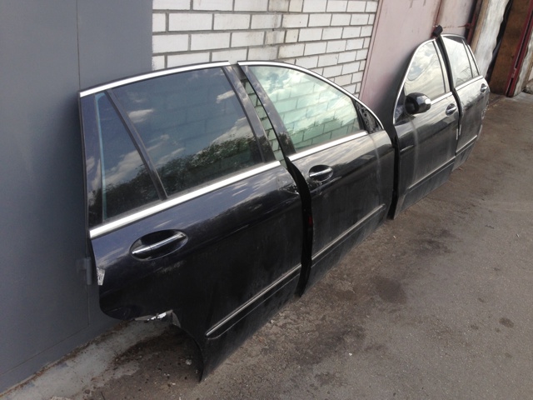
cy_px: 200
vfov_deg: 42.9
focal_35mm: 33
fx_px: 508
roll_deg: -7.3
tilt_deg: -25.1
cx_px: 266
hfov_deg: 55.4
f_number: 2.4
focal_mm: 4.12
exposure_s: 1/326
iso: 50
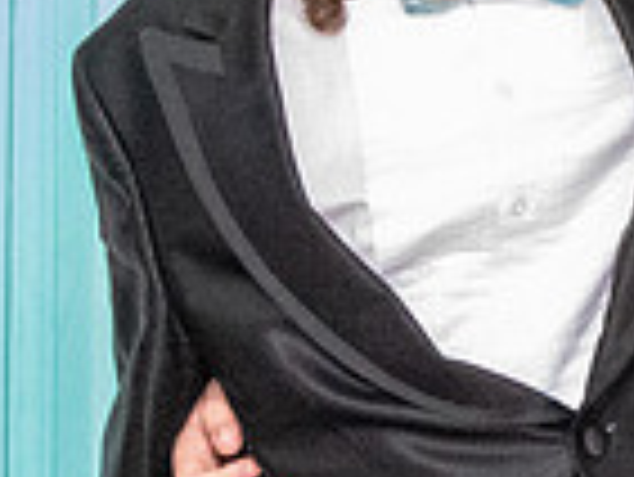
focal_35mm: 380
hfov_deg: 5.1
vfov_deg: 3.9
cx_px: 1239
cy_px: 76
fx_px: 6966
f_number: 11
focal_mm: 55
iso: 12800
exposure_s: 1/250
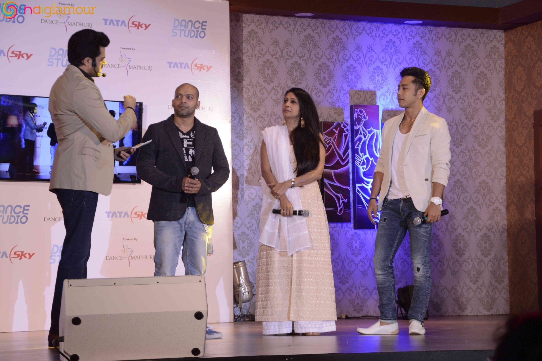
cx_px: 271
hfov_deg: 21.9
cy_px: 180
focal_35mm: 93
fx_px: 1399
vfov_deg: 14.7
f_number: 6.3
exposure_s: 1/125
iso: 800
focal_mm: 62
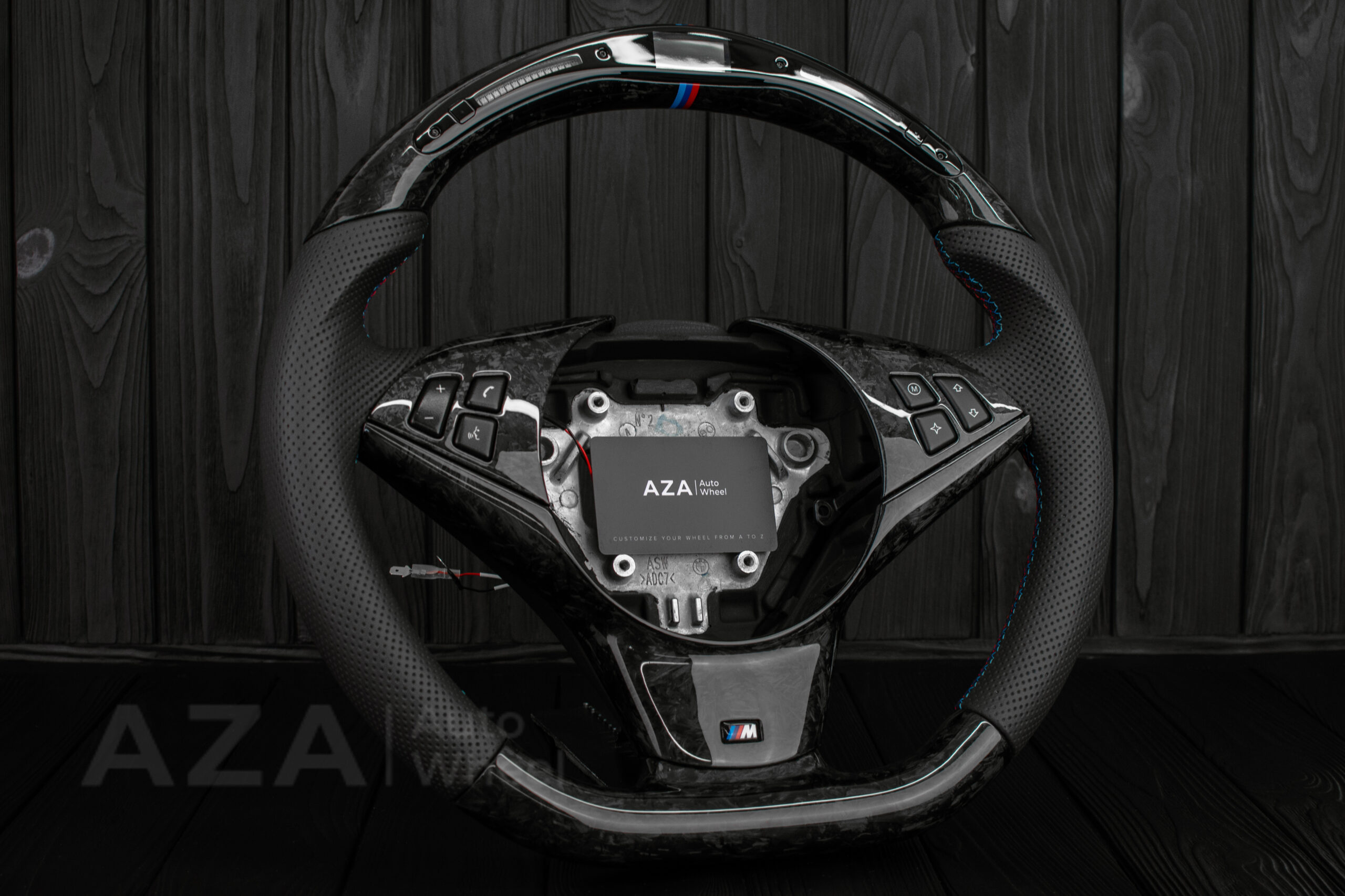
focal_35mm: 52
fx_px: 1961
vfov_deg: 25.8
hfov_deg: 37.8
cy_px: 448
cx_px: 672
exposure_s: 1/125
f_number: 6.3
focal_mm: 35
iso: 500
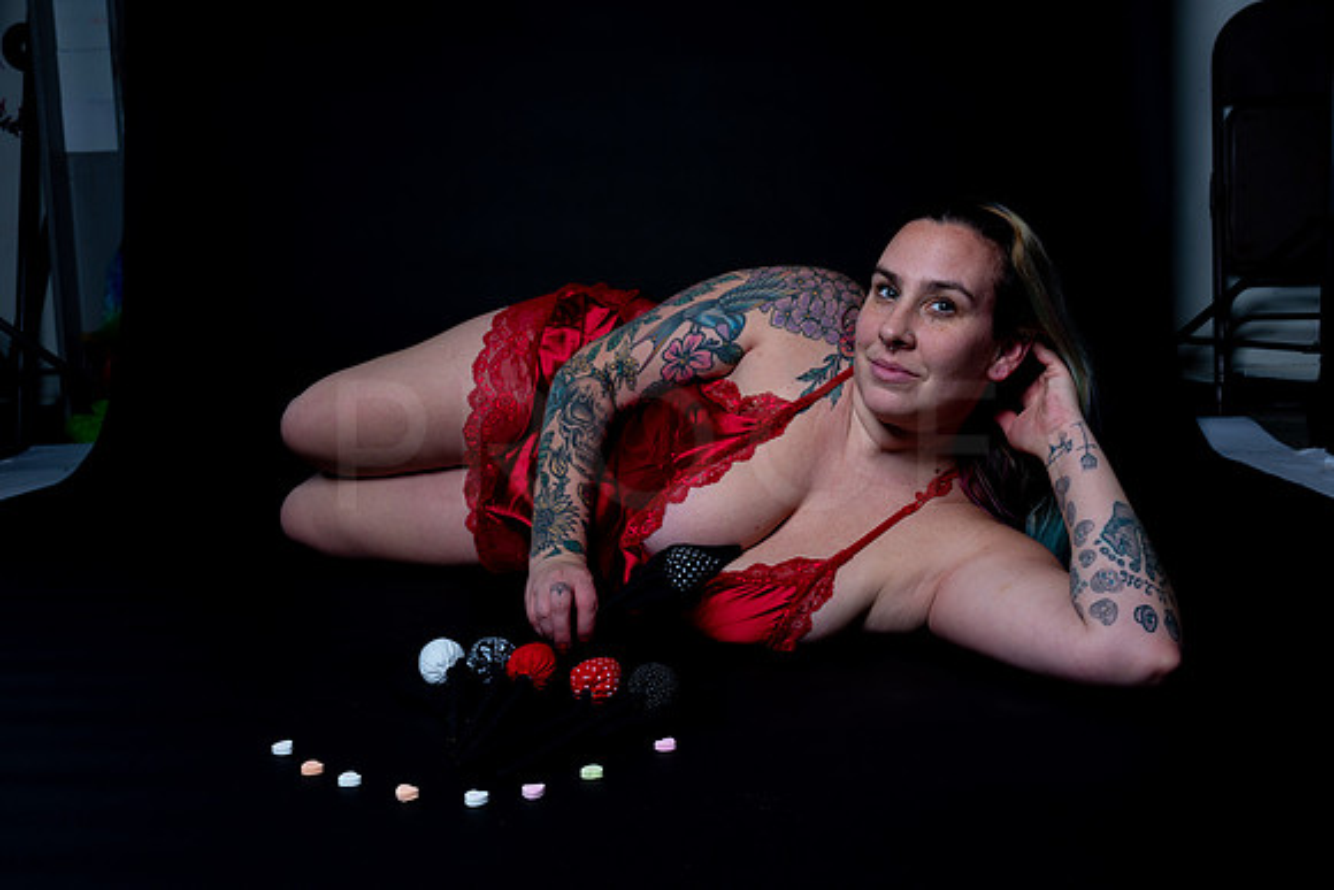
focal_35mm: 35
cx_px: 667
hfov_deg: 54.4
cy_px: 445
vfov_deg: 37.9
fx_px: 1297
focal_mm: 35
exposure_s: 1/160
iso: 100
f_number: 11
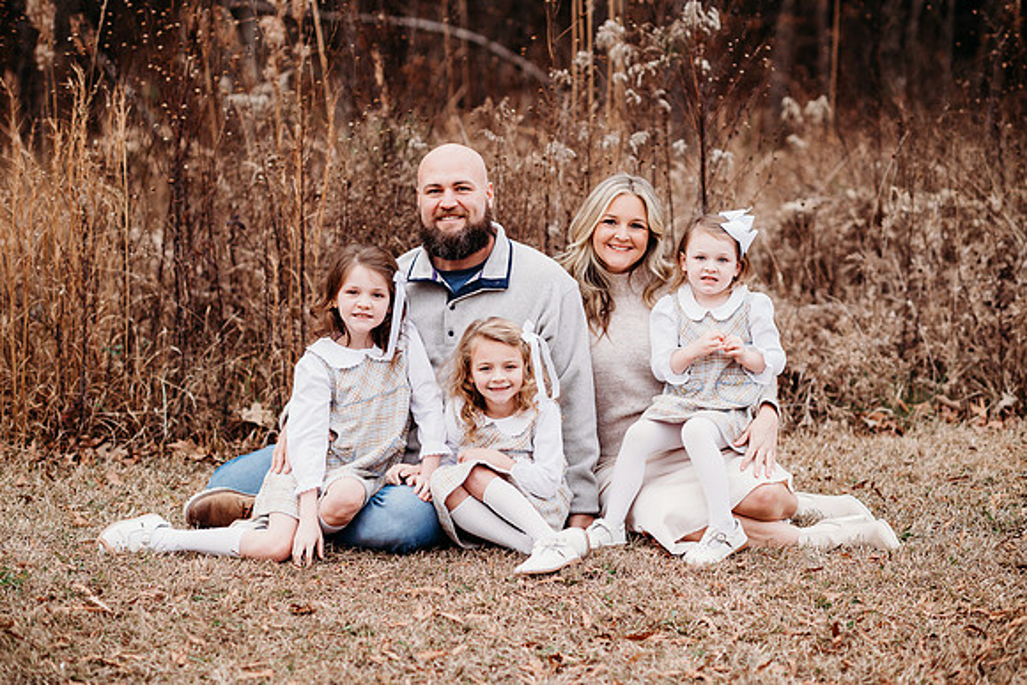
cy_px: 342
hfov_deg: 23.9
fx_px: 2425
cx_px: 514
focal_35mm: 85
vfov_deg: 16.1
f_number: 2.5
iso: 250
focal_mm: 85
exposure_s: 1/400
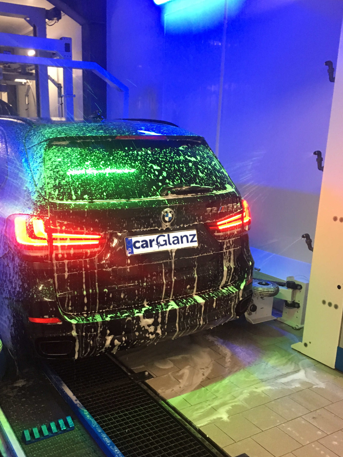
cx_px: 138
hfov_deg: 40.5
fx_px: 462
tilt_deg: -15.4
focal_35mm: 35
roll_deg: -1.8
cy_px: 269
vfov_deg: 52.3
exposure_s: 1/25
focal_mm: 4.15
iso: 200
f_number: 2.2
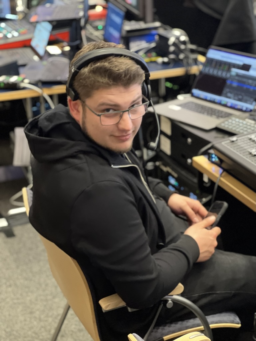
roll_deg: +1.8
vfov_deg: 25.3
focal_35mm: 77
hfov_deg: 19.2
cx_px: 128
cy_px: 170
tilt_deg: -21.7
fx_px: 759
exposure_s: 1/14
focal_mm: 9
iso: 500
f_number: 2.8
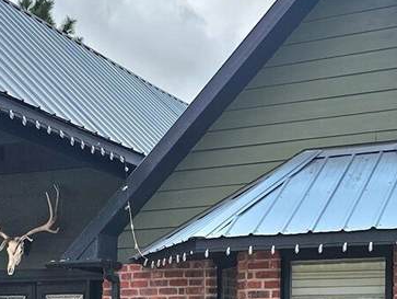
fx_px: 930
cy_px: 321
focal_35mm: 81
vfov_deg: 17.7
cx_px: 100
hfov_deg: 23.8
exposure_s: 1/667
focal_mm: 6.3
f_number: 1.7
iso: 10
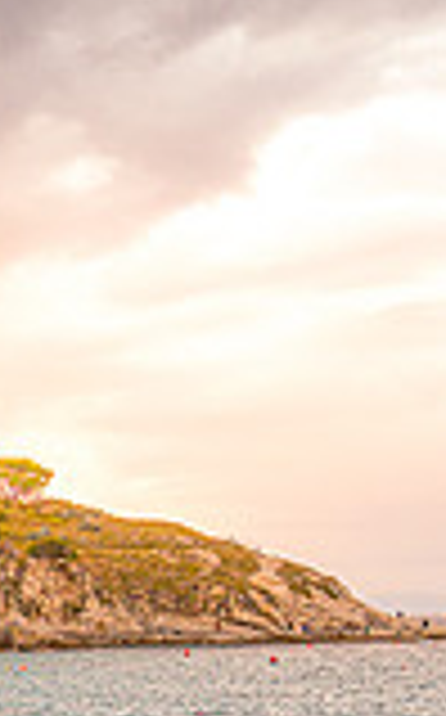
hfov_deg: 10.4
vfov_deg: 21.7
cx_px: -854
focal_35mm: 94
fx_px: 1833
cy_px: 606
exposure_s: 1/320
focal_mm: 25
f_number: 8
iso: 800
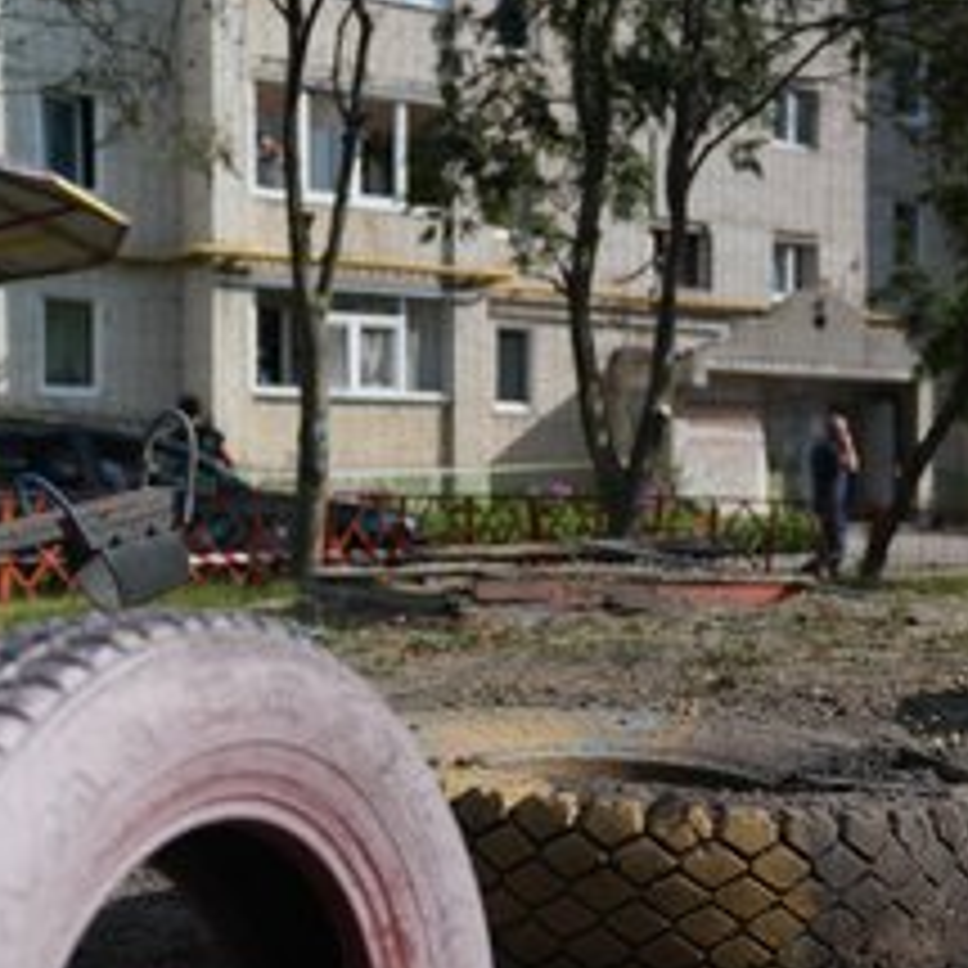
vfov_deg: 30.0
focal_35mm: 57
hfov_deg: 28.8
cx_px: 873
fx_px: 1803
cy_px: 538
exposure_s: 1/50
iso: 250
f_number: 2.8
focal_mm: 36
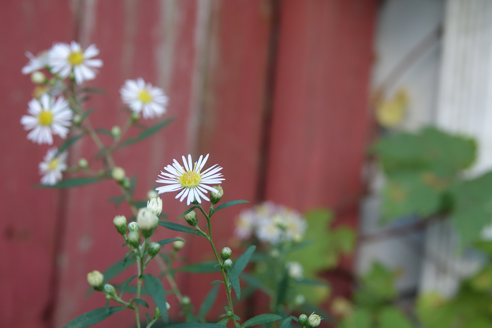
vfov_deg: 23.4
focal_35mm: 58
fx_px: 793
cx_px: 246
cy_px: 164
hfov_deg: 34.5
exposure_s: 1/320
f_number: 3.5
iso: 640
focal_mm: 21.32
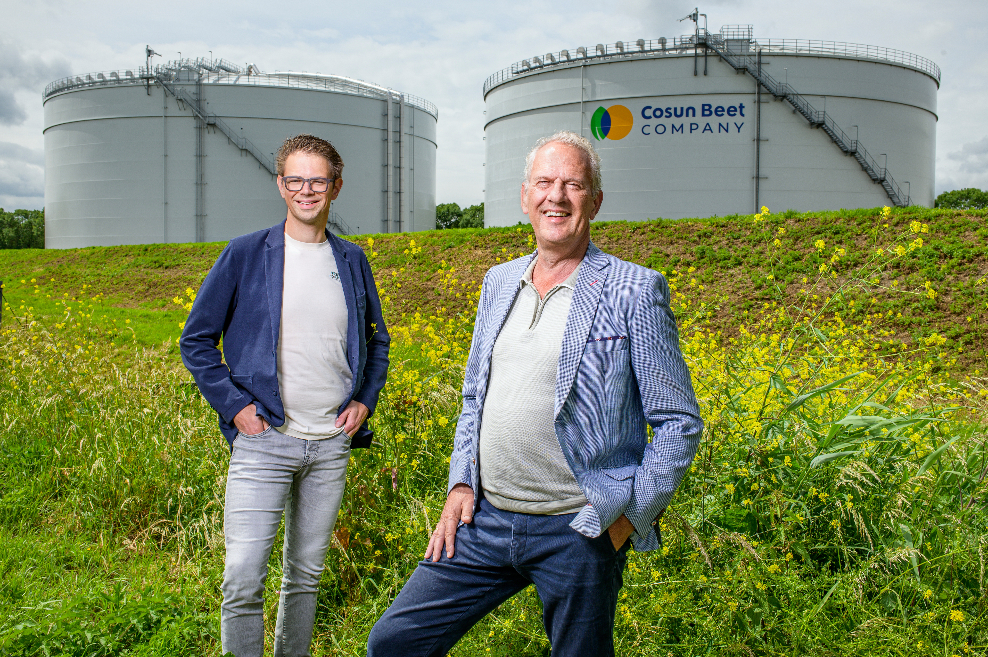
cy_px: 328
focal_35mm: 35
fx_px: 960
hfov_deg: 54.5
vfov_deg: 37.8
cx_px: 494
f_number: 13
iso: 50
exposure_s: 1/200
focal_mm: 35
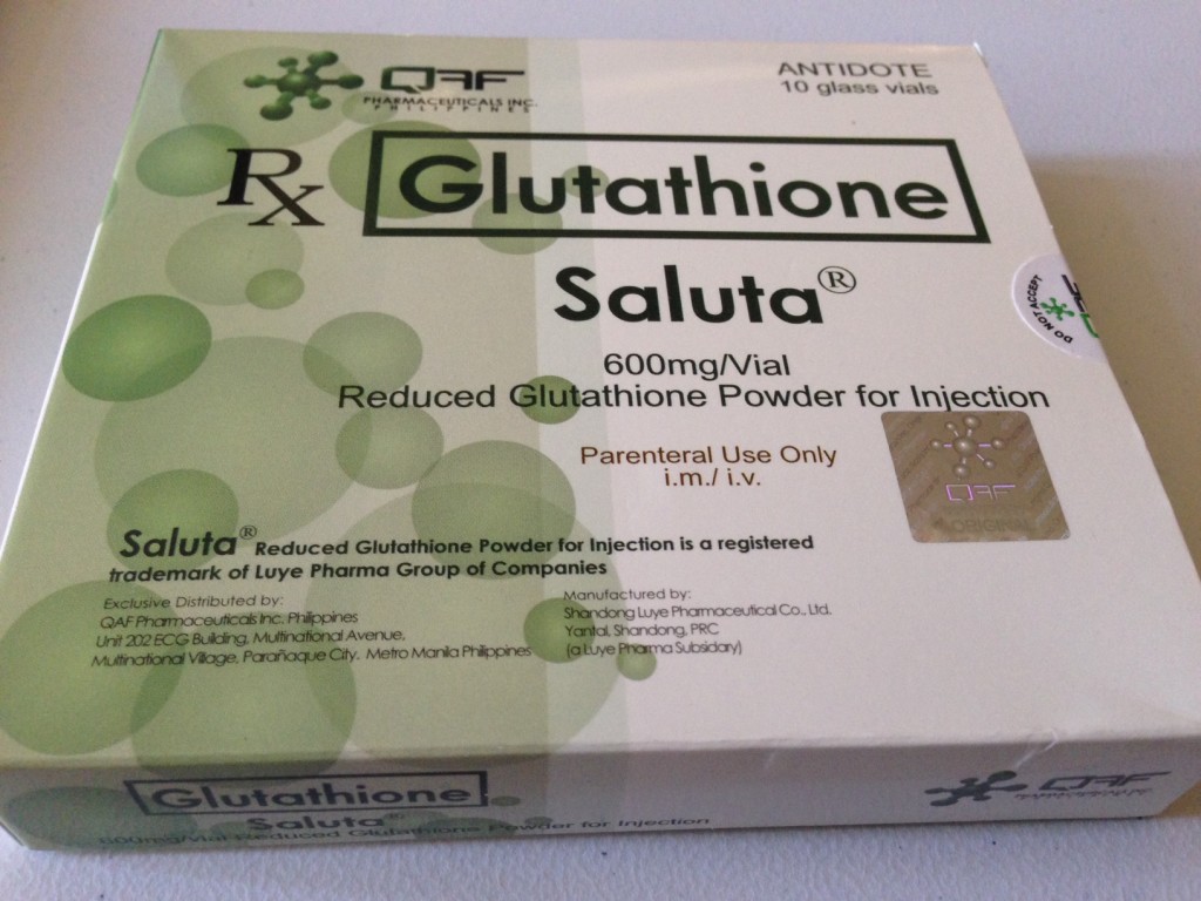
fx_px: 1145
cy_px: 450
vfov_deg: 42.9
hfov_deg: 55.4
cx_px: 600
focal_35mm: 33
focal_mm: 4.12
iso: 200
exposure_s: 1/20
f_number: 2.4
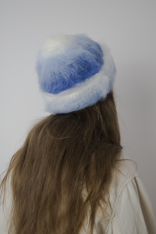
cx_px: 79
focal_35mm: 46
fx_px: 296
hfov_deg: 29.5
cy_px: 115
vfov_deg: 43.1
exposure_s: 1/40
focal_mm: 29
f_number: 4.5
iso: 220
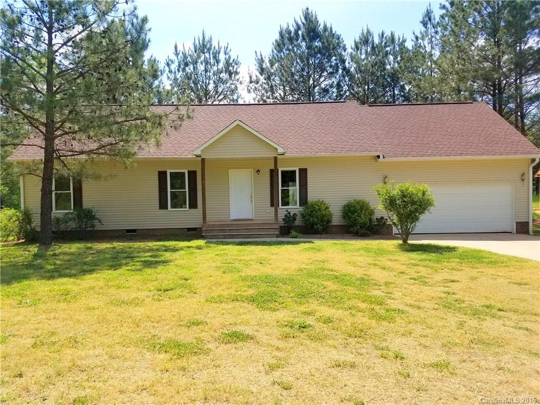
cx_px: 270
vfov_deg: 51.4
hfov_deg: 65.3
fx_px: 421
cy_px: 202
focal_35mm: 27
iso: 50
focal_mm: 4.25
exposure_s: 1/2848
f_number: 1.7
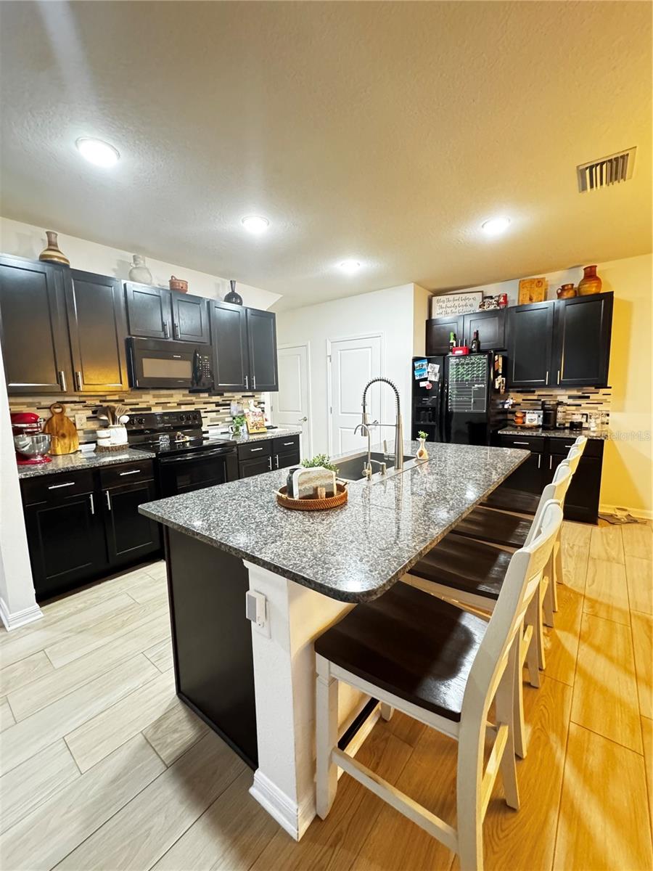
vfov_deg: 102.1
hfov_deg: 85.7
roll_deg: +1.3
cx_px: 326
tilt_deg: -7.9
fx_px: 352
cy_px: 436
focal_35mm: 14
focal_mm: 2.22
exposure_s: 1/40
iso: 1250
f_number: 2.2
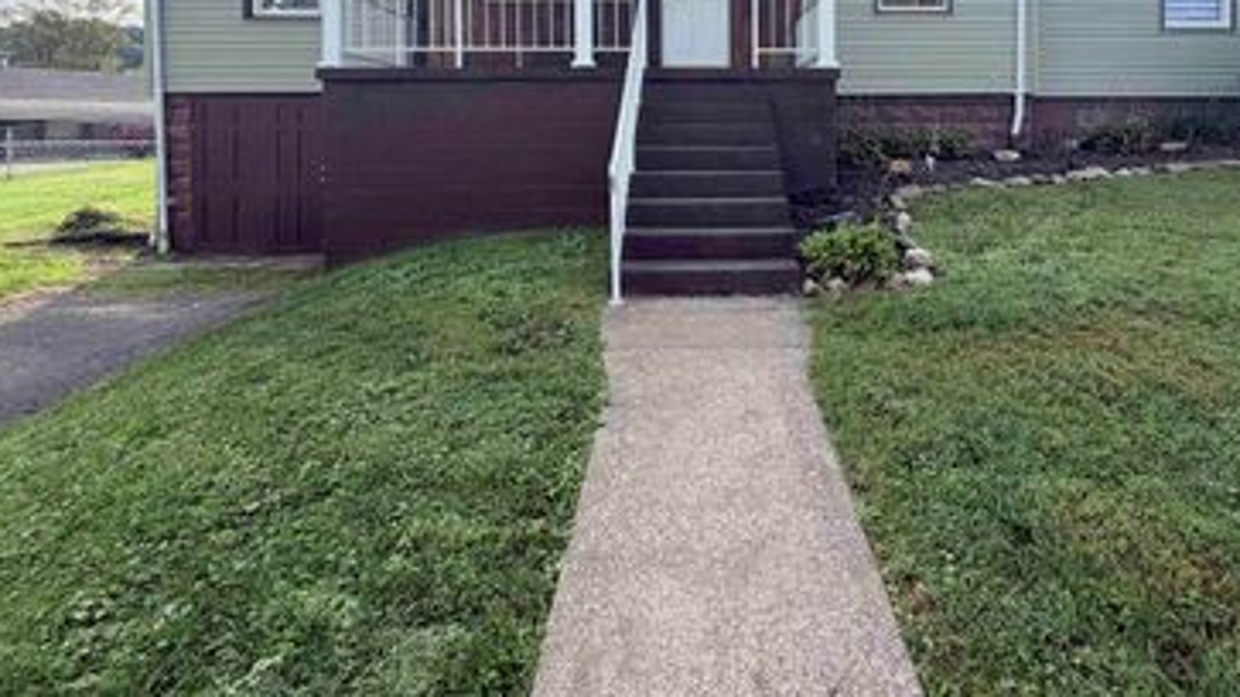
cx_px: 724
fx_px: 690
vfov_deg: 50.4
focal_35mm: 21
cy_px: 142
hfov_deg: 83.1
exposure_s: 1/770
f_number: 2.2
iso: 40
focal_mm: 2.22
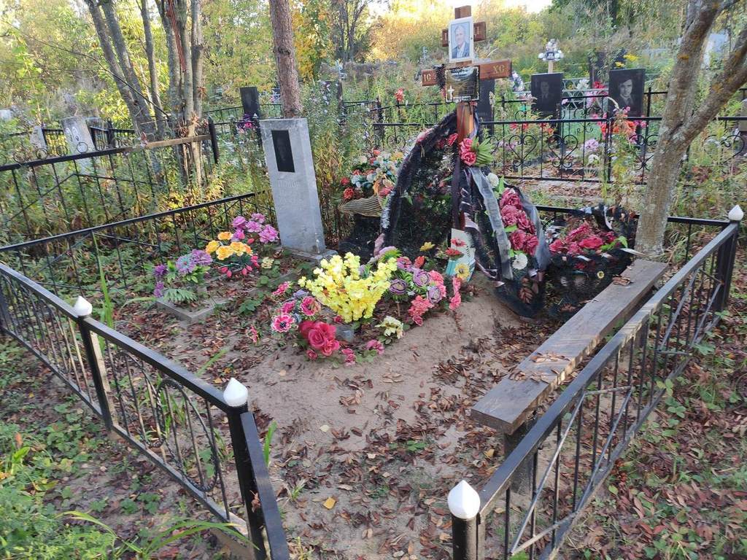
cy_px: 280
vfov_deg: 53.1
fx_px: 561
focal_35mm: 26
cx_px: 374
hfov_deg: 67.3
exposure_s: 1/100
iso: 142
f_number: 1.75
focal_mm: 4.77
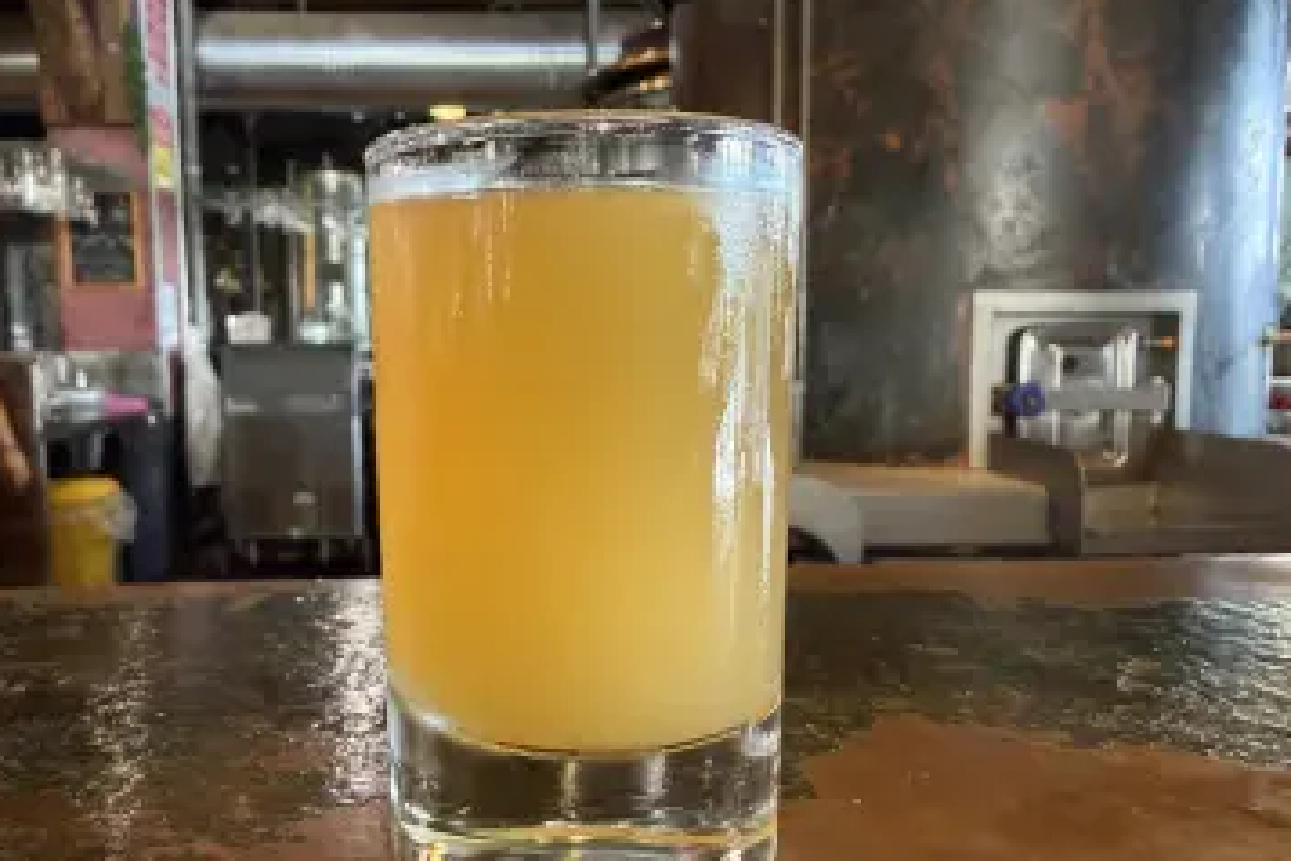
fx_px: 1004
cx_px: 582
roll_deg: +0.1
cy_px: 459
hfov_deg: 65.3
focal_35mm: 28
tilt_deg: -6.9
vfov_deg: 46.4
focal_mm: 2.22
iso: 320
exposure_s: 1/50
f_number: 2.2
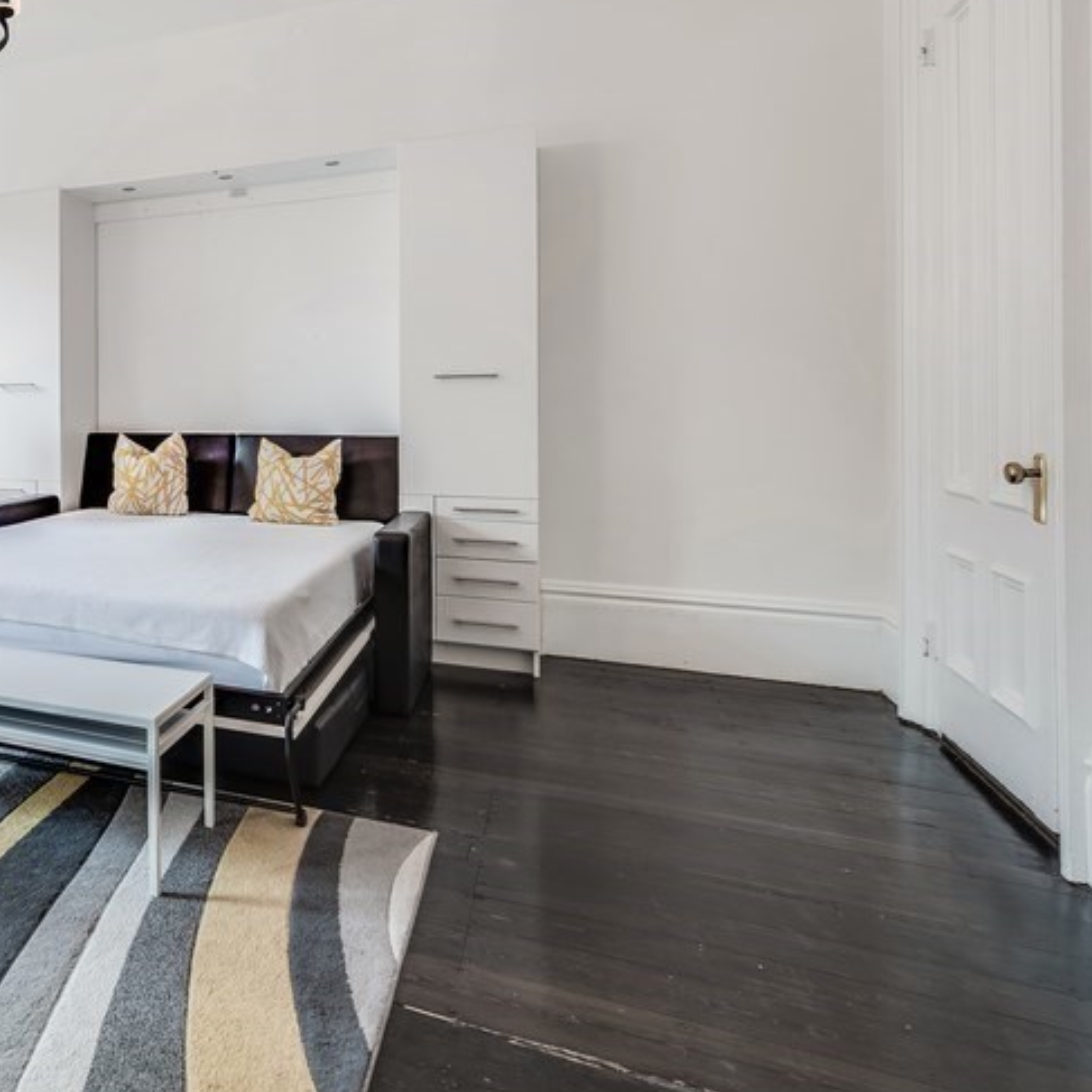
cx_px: 56
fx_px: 892
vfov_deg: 62.1
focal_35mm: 25
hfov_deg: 52.9
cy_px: 409
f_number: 8
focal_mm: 14
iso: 100
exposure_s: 1/40
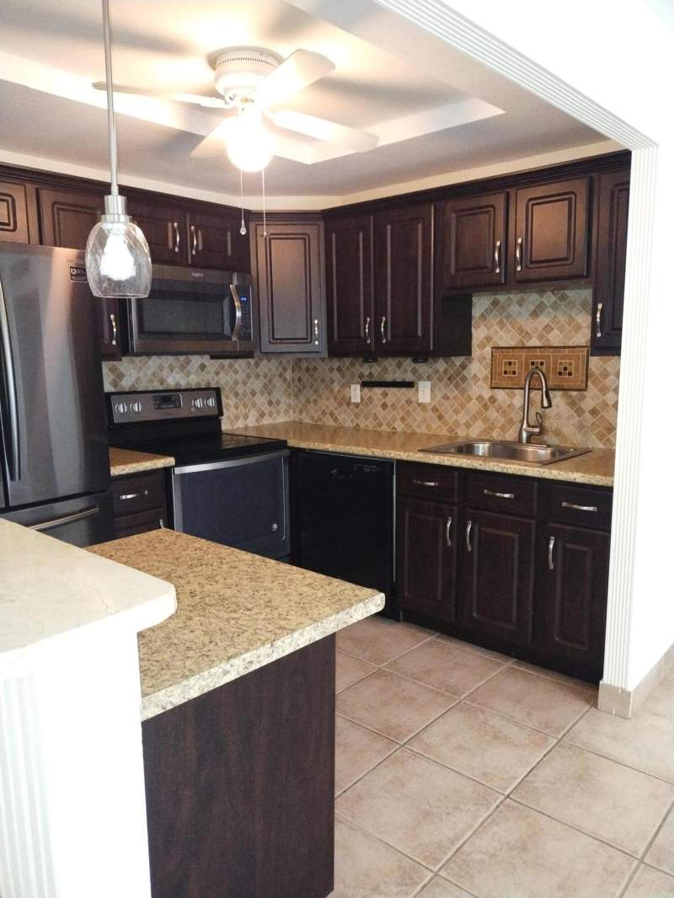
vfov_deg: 69.4
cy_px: 449
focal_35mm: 25
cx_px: 337
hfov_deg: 54.9
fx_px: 649
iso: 475
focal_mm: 4.71
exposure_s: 1/25
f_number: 1.7
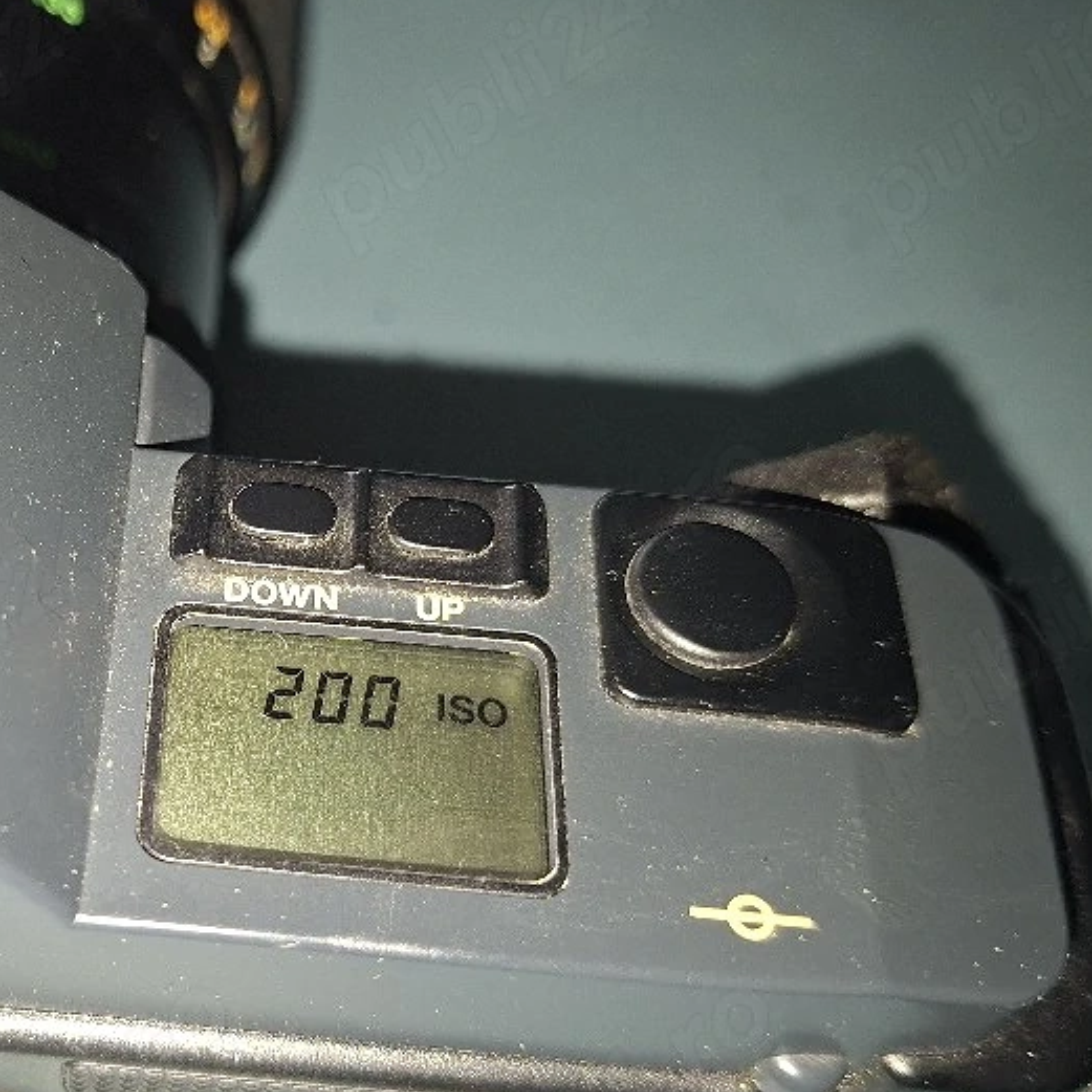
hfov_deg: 40.1
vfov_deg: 42.7
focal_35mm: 39
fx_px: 1392
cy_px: 625
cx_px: 140
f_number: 1.8
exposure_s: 1/120
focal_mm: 5.54
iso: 160
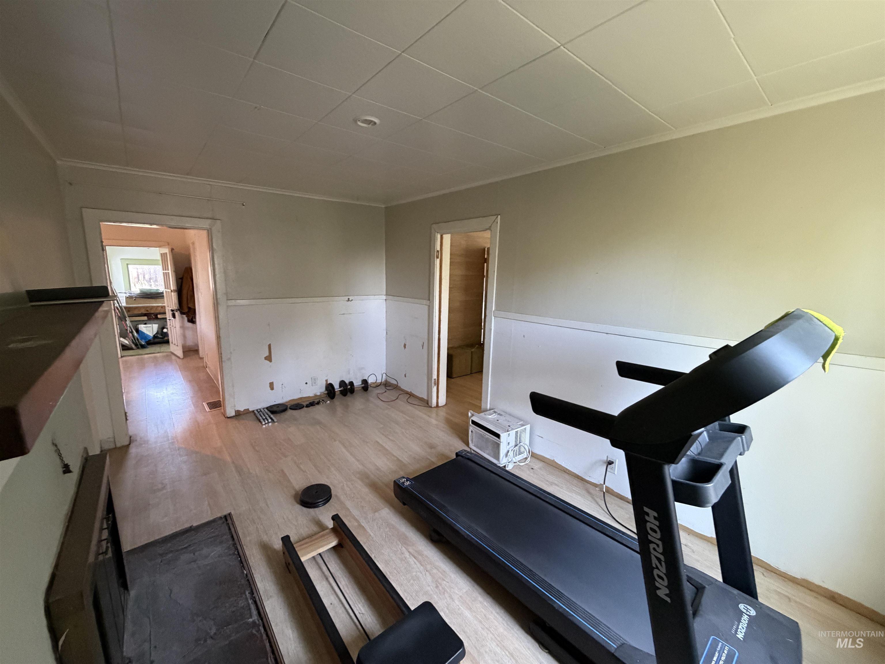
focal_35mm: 14
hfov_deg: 102.1
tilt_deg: -7.9
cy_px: 332
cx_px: 442
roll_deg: -0.6
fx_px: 358
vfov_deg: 85.7
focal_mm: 2.22
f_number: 2.2
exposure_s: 1/60
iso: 500
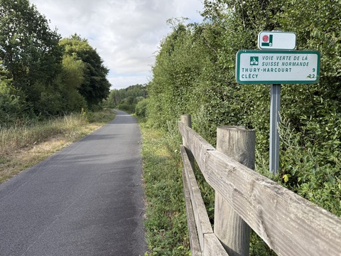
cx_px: 169
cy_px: 132
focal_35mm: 25
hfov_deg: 69.4
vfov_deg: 54.9
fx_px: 246
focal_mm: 6.76
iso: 100
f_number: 1.78
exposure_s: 1/1689
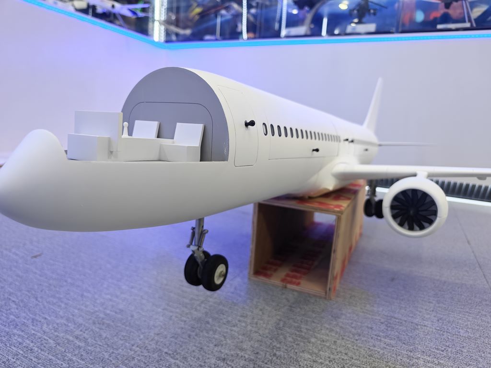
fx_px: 326
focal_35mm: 23
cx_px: 246
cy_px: 184
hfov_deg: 73.9
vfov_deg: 58.9
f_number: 1.9
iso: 400
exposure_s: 1/82.6
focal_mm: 8.7
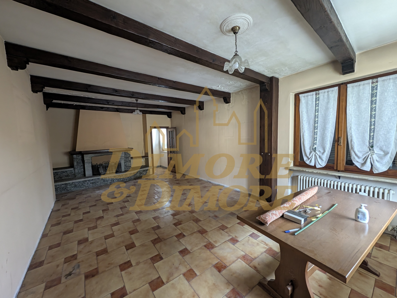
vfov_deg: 94.6
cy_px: 149
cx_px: 198
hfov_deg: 110.5
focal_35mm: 12
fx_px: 138
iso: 227
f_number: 1.7
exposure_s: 1/23.8
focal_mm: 2.02
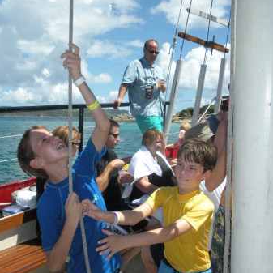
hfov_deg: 39.2
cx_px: 136
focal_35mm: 43
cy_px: 155
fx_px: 384
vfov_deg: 39.1
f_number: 3.5
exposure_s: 1/706
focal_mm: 6.3
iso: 64
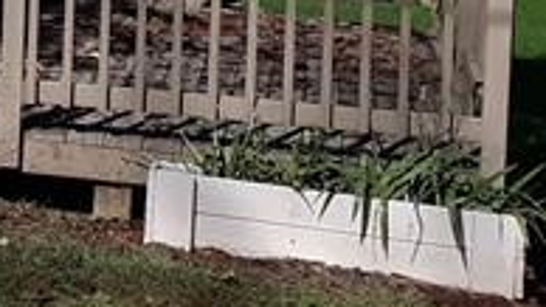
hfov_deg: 11.0
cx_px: -825
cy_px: -324
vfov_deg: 7.2
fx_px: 2330
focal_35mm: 161
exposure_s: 1/2294
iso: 40
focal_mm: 3.7
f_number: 1.7
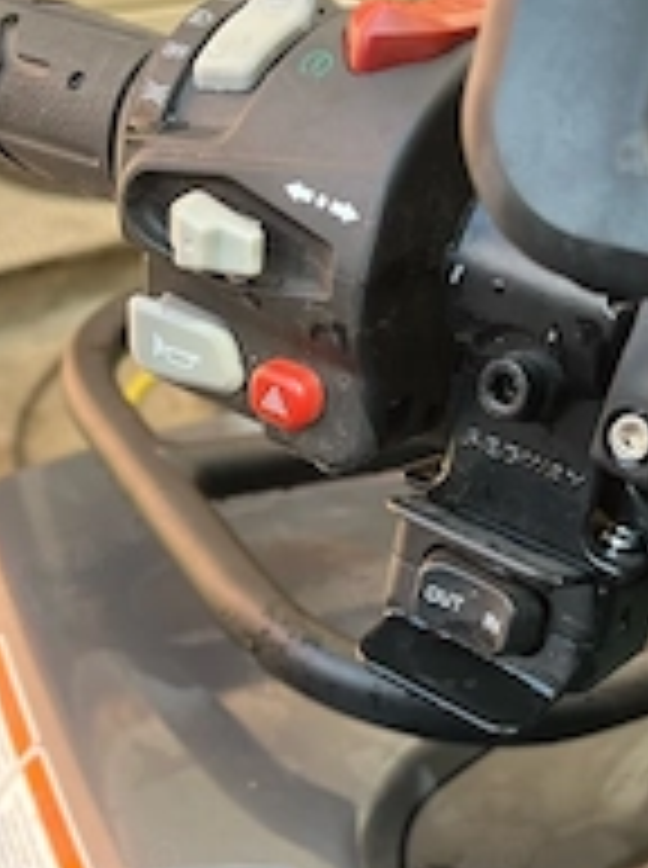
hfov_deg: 26.6
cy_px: 648
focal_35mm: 54
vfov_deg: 34.9
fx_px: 1352
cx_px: 477
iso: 50
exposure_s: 1/202
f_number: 1.6
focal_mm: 5.1
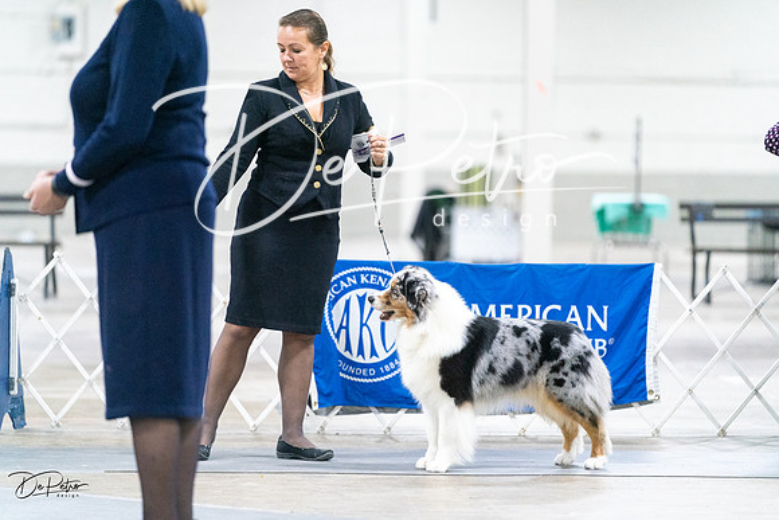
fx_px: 3939
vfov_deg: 7.5
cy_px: 260
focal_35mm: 182
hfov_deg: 11.3
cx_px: 390
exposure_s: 1/250
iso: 6400
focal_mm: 182
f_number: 2.8
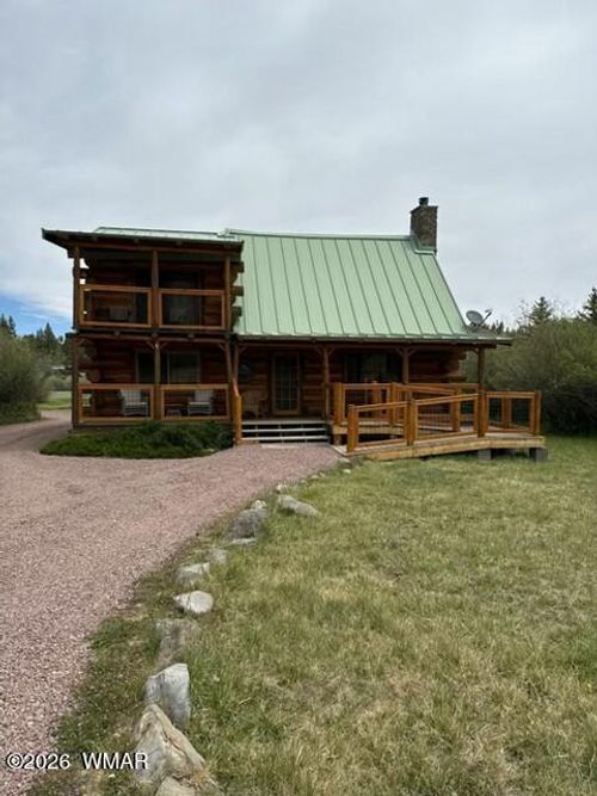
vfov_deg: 71.6
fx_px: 552
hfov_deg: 56.8
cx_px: 298
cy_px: 398
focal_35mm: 24
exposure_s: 1/8130
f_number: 1.78
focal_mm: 6.76
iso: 80
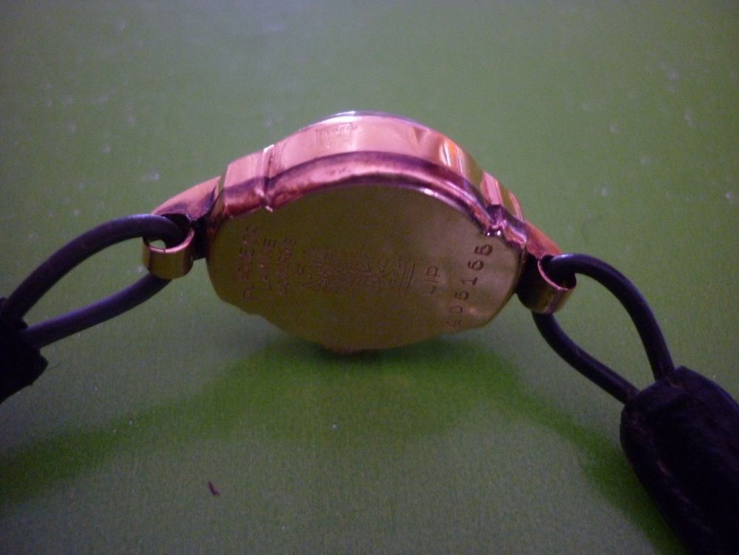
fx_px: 705
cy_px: 278
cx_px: 370
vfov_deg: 42.9
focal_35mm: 33
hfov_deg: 55.4
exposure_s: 1/8
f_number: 2.8
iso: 400
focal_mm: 5.5
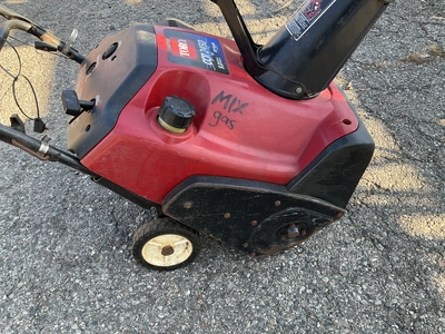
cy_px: 167
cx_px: 222
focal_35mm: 29
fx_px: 373
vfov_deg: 48.2
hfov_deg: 61.7
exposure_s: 1/122
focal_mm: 3
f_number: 1.8
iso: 25
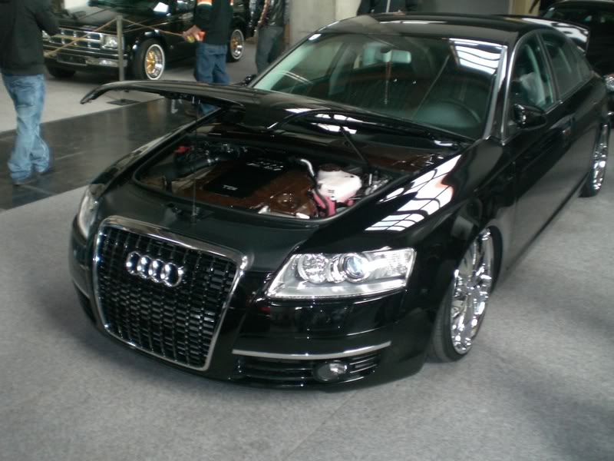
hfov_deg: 49.0
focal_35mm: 38
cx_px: 307
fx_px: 674
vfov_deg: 37.7
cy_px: 230
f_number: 3.1
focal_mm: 6.3
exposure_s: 1/60
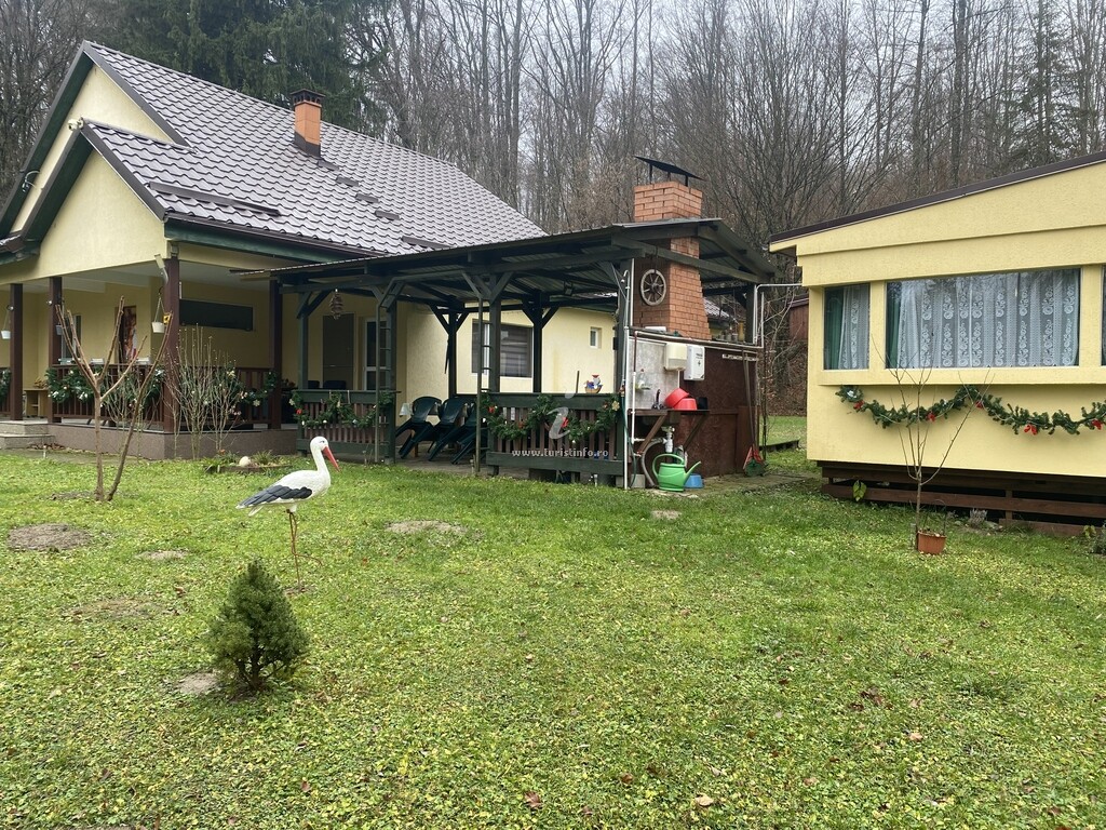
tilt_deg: -1.7
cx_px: 553
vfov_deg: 53.1
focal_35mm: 26
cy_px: 415
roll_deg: -0.4
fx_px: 831
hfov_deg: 67.3
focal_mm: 4.25
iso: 32
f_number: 1.8
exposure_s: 1/169
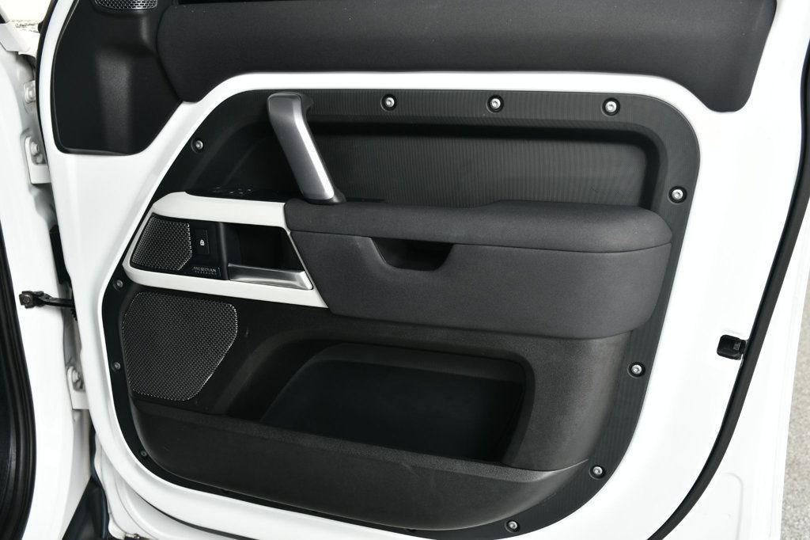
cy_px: 270
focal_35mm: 40
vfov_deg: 33.4
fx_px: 900
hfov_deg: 48.5
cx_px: 405
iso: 100
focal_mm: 27
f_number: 5
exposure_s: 1/160
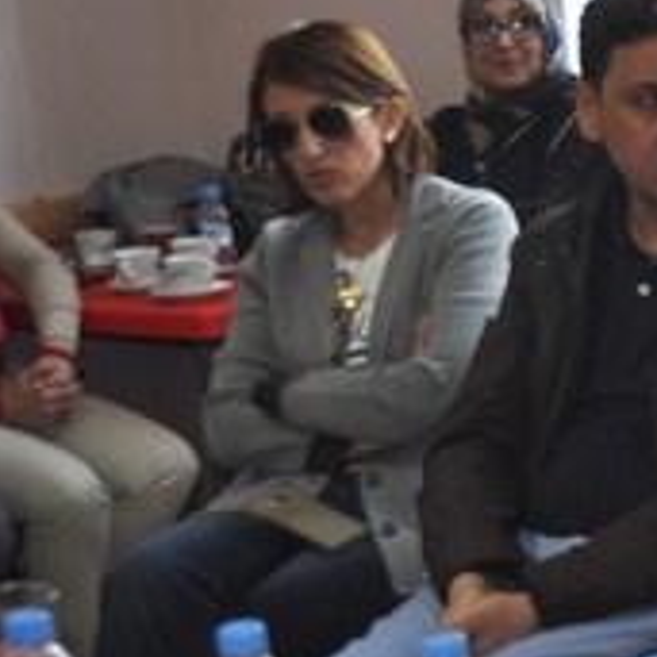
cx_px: 1160
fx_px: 2255
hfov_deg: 14.6
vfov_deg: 16.5
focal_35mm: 105
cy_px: 436
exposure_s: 1/125
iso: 720
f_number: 3.5
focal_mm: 22
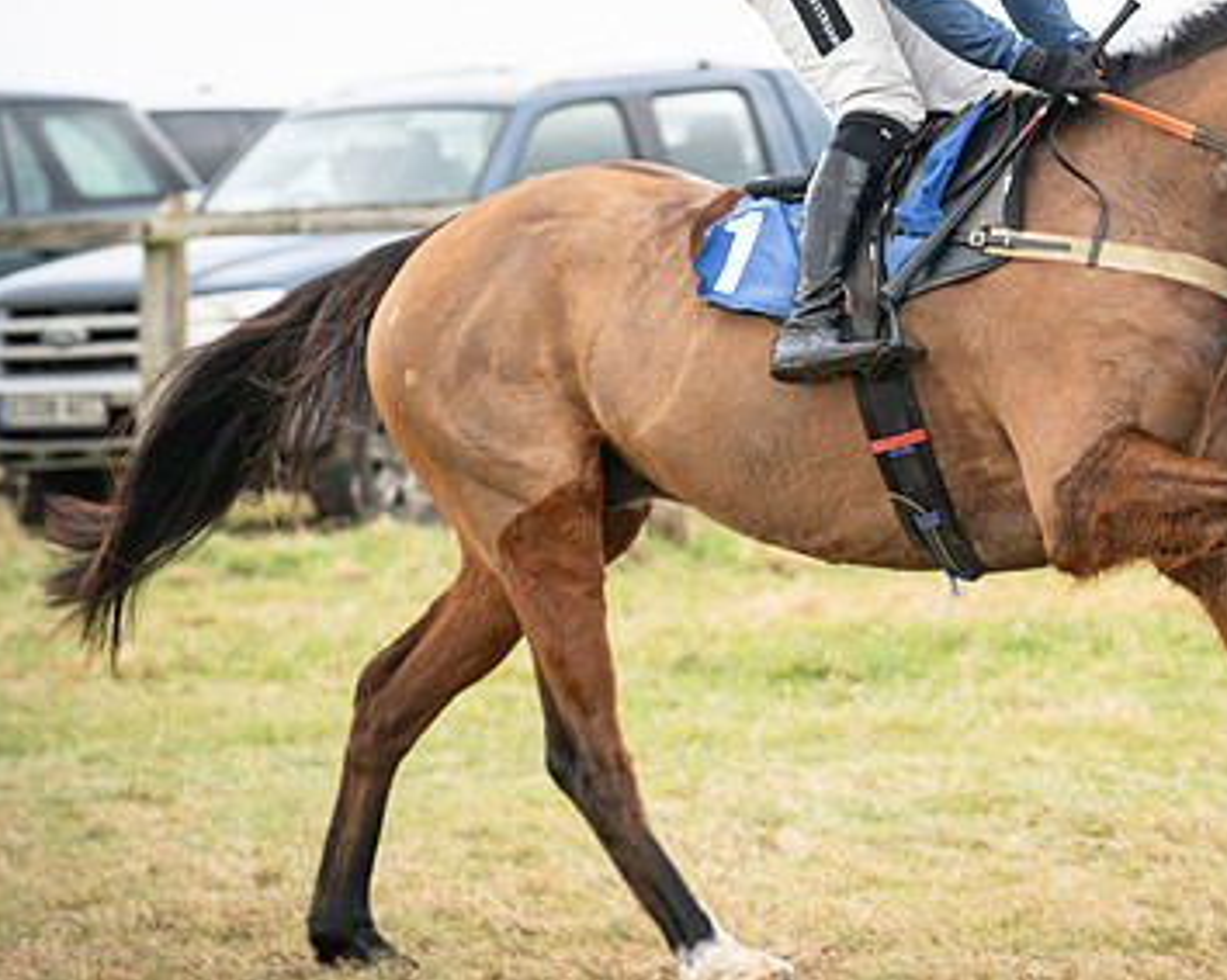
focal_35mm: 284
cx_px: 872
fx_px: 10310
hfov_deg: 6.8
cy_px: 370
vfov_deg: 5.4
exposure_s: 1/1000
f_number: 4.5
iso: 500
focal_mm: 135
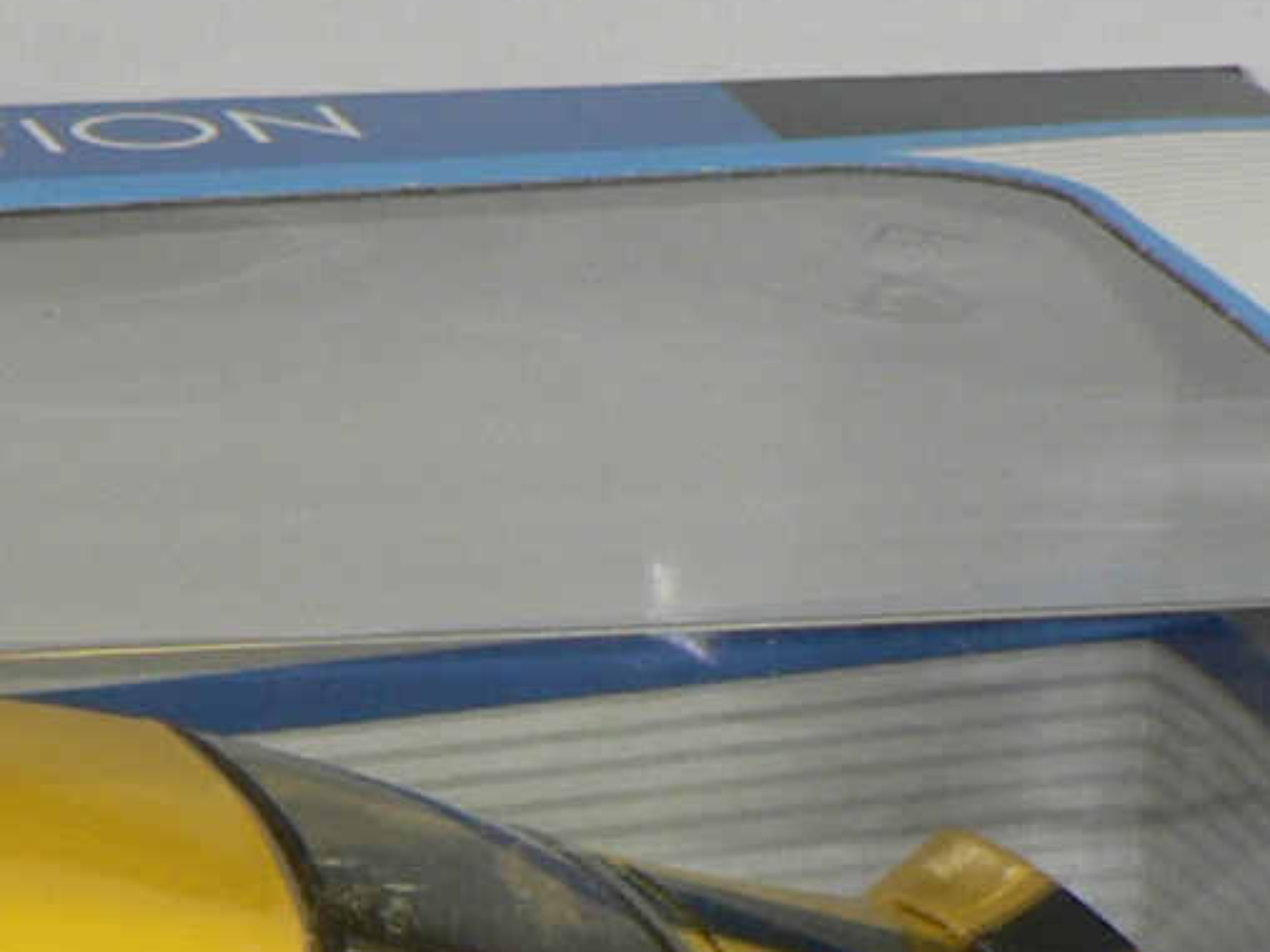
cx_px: -561
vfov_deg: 6.9
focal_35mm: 212
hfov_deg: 9.1
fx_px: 7776
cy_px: 1446
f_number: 2.8
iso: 80
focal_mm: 7
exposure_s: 1/60
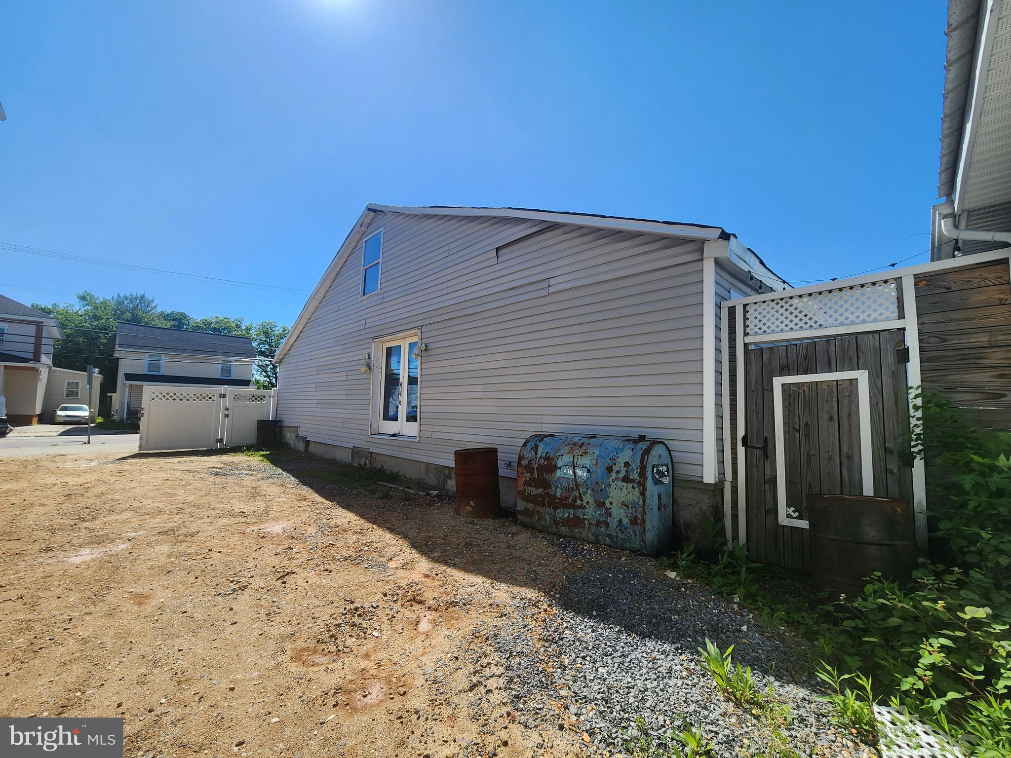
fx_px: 380
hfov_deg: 106.2
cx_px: 506
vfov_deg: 89.9
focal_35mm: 13
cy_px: 379
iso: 50
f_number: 2.2
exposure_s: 1/1714
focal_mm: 2.2
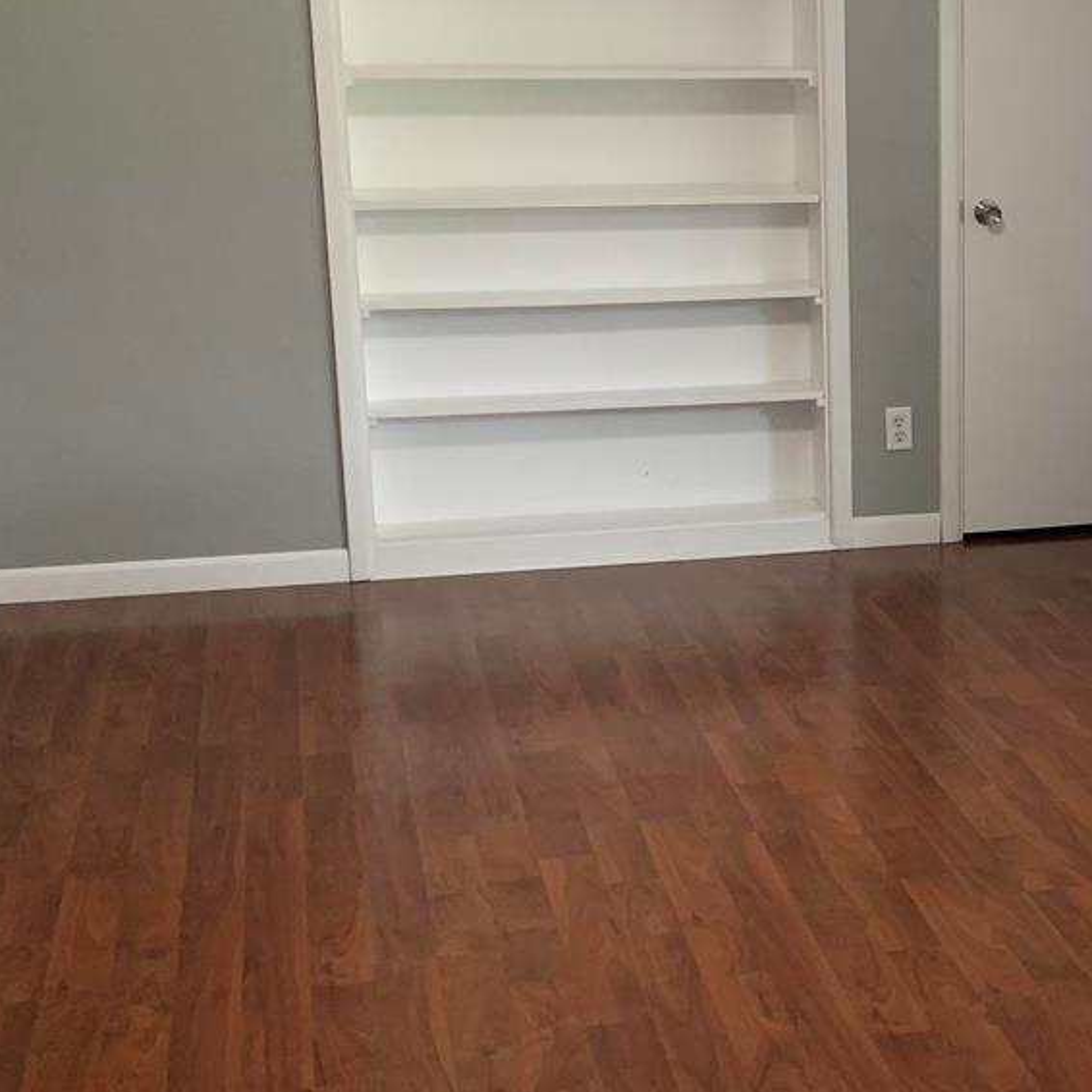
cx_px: 1003
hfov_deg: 25.6
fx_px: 2320
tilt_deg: -17.1
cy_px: 583
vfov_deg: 26.5
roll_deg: +0.3
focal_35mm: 65
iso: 125
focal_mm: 4.25
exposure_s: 1/60
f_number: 1.8
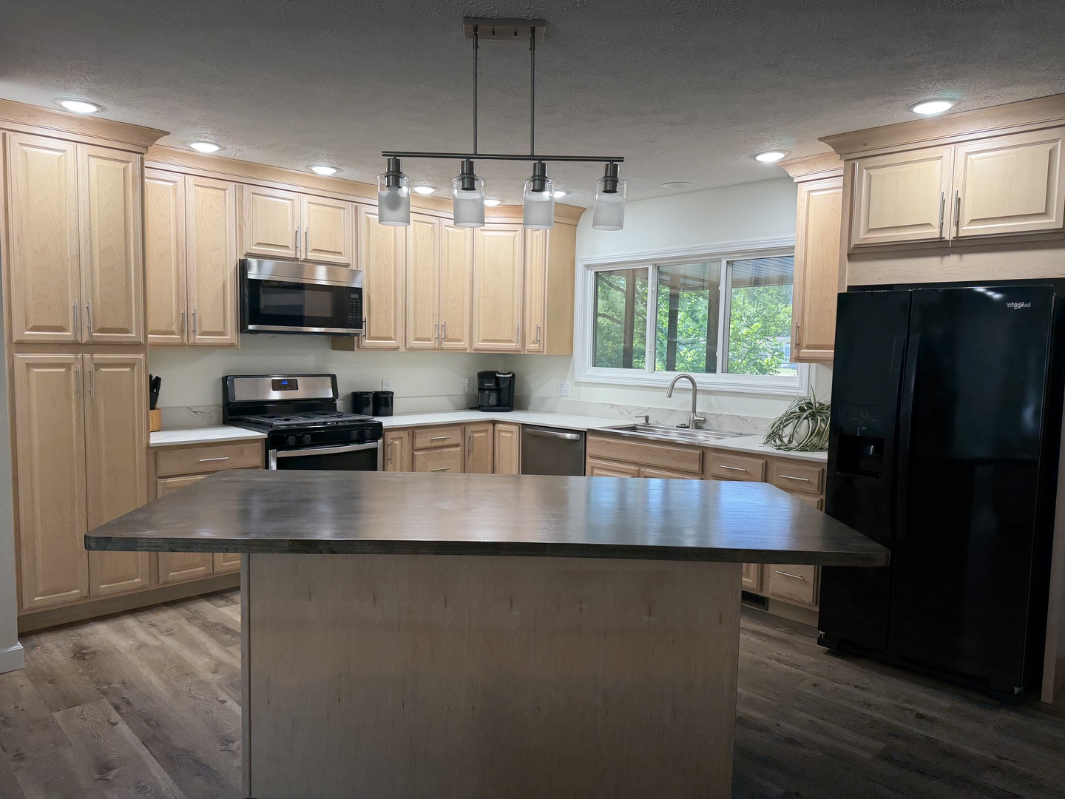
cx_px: 532
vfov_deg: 56.8
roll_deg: -1.9
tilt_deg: -5.4
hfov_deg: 71.6
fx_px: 738
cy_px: 400
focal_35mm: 24
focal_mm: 6.76
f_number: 1.78
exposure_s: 1/120
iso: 125
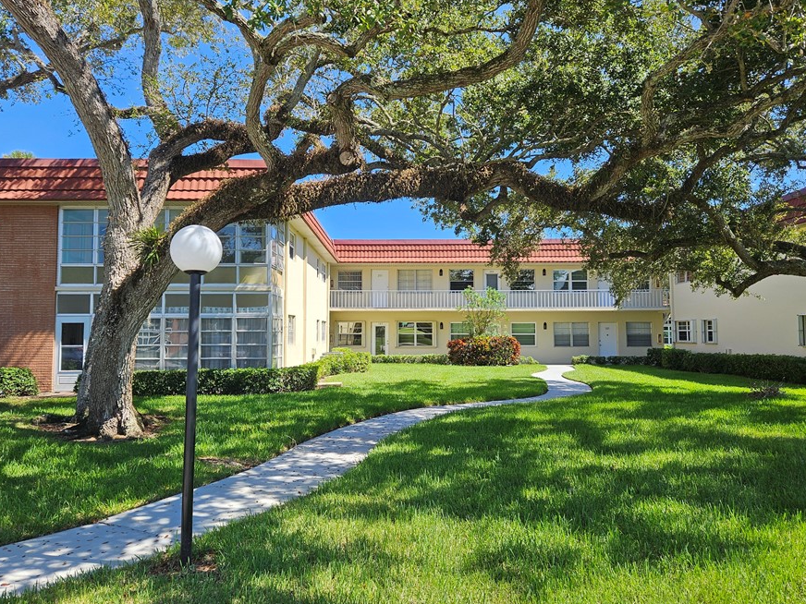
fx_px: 629
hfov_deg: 65.3
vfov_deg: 51.4
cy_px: 306
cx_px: 387
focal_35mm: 27
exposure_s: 1/859
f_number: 1.8
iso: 25
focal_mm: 5.4
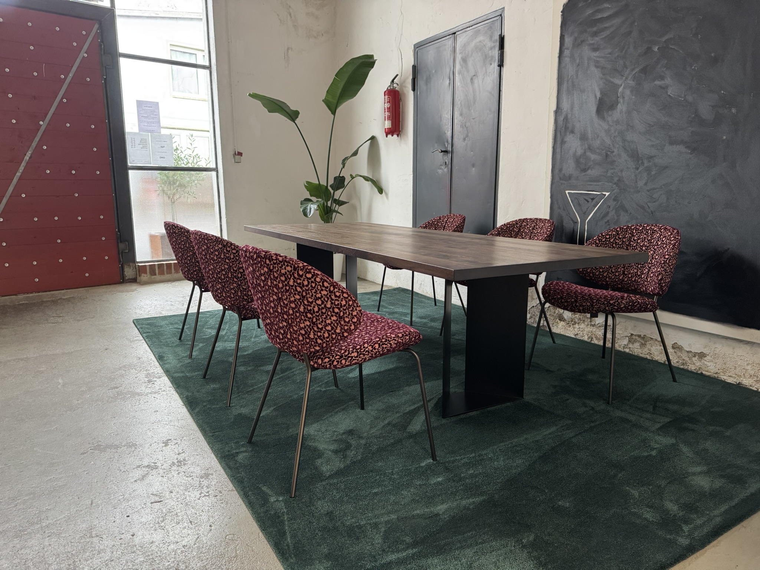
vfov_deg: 56.8
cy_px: 285
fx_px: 527
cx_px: 380
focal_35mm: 24
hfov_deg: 71.6
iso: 400
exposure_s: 1/50
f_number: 1.78
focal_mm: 6.76
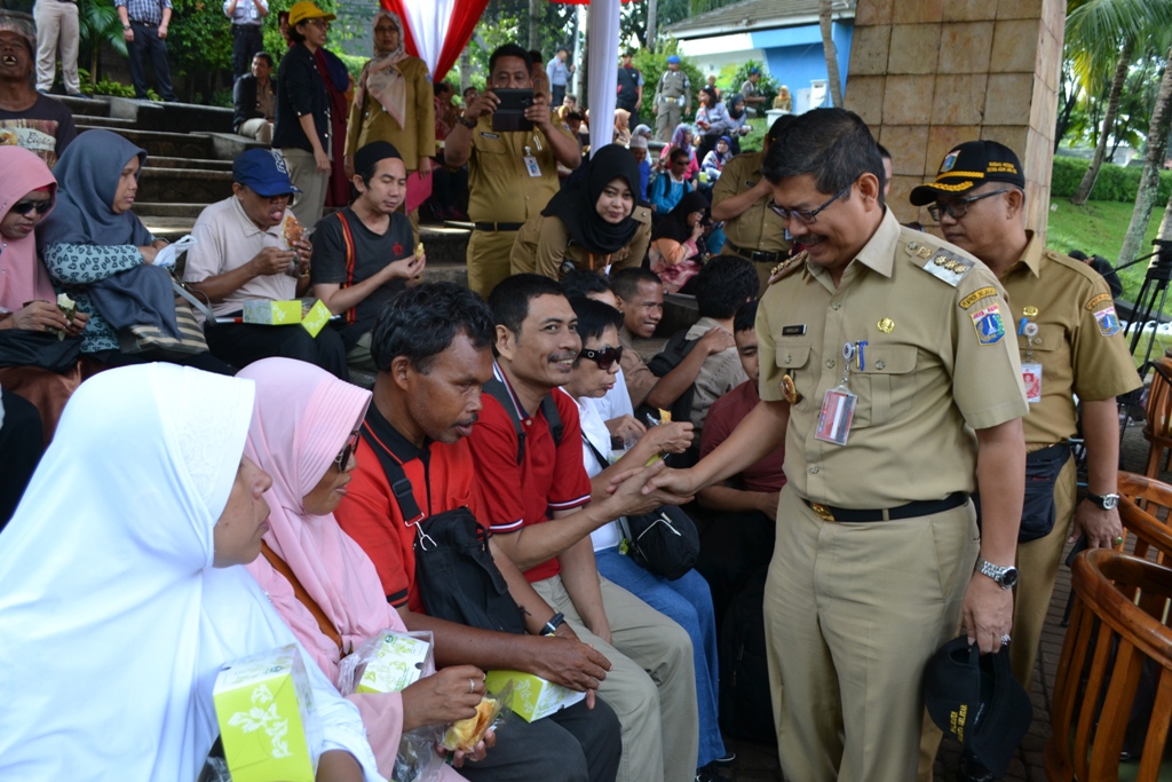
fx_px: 977
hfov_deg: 61.9
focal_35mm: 30
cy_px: 391
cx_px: 586
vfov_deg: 43.6
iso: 400
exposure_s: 1/125
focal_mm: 20
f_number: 5.6
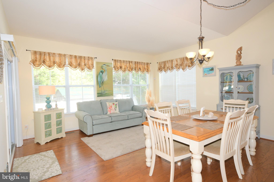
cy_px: 91
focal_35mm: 19
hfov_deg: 86.9
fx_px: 145
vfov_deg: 64.5
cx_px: 137
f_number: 8
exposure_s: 1/60
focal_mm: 13
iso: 500
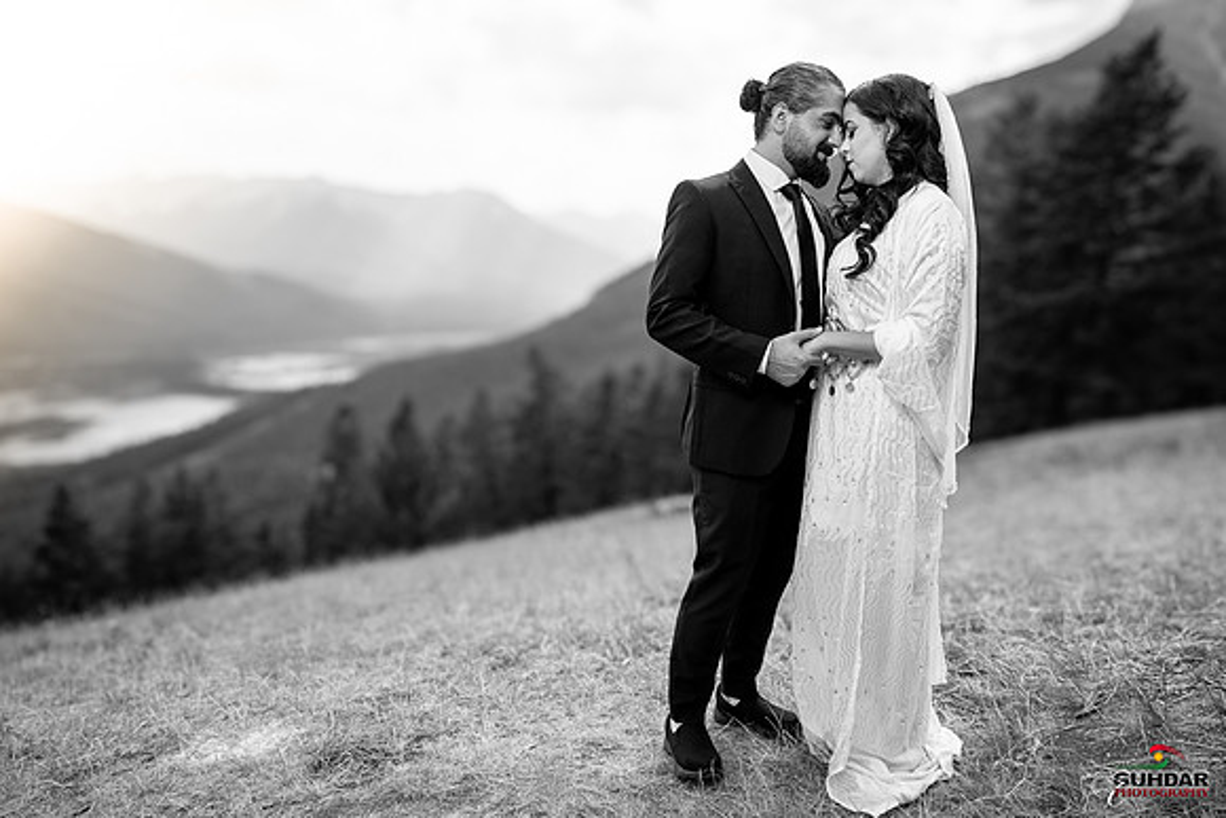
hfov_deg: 73.7
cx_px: 613
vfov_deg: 53.2
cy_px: 409
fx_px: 817
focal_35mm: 24
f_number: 2.8
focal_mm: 24
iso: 100
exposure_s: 1/1000
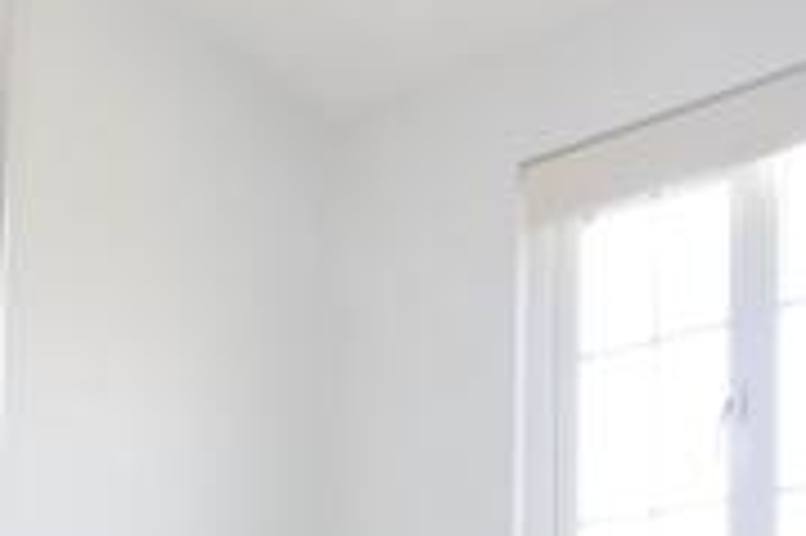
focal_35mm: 52
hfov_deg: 38.0
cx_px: 495
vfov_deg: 21.7
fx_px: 1163
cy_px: 802
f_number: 11
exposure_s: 1/2.5
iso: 200
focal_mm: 10
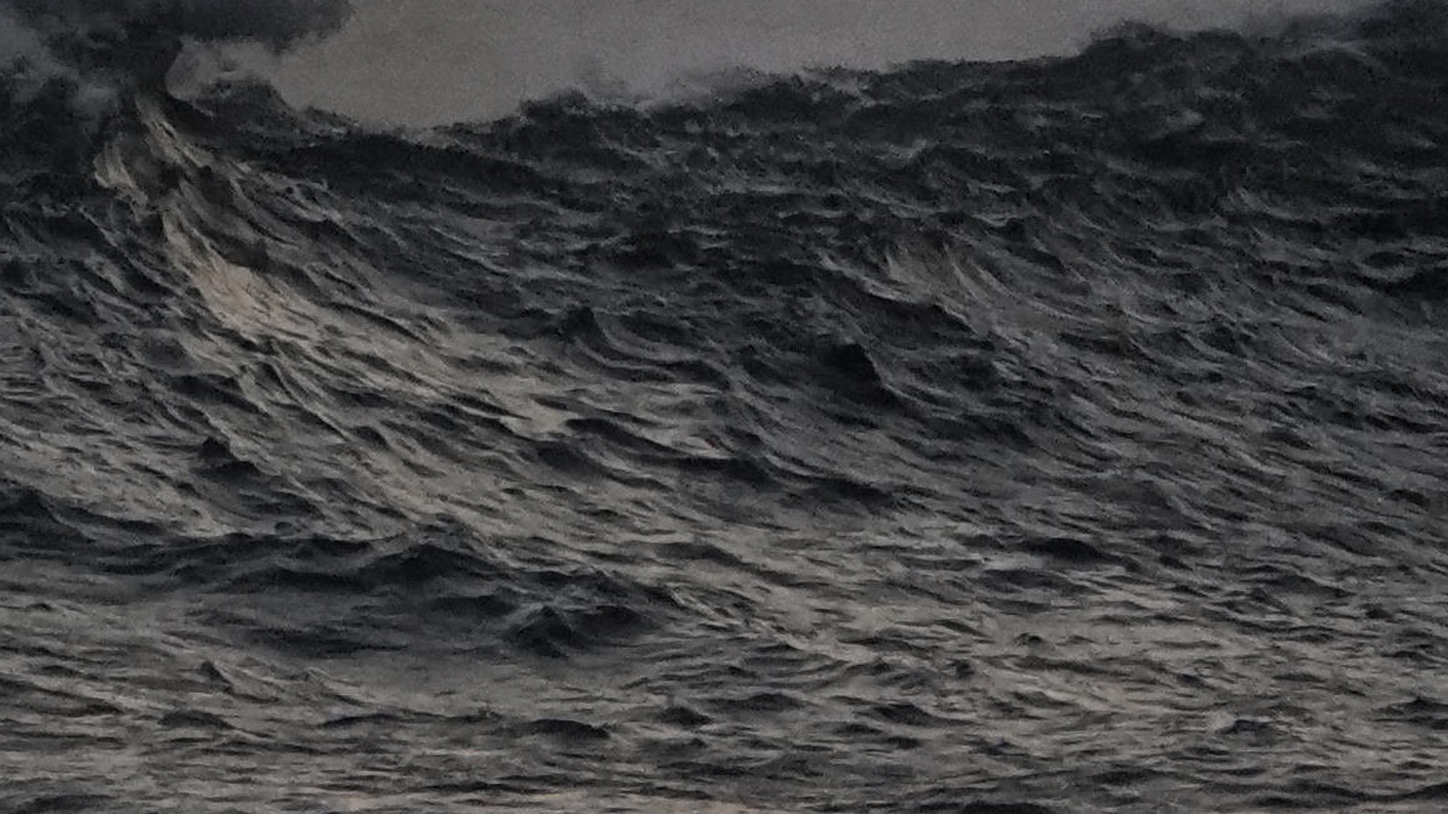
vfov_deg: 0.5
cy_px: -917
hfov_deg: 0.8
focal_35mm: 2682
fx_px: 102966
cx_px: -342
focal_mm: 198.21
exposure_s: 1/1000
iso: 1600
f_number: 6.3
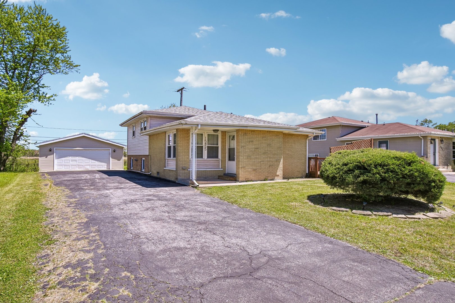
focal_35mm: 21
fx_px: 265
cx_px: 228
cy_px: 152
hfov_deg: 81.2
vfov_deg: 59.5
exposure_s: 1/320
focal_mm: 14
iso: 100
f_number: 8
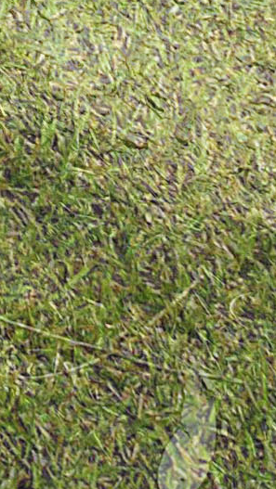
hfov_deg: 5.3
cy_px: -1349
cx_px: -1013
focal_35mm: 186
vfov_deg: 8.1
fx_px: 2416
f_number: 8
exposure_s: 1/80
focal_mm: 10
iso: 160
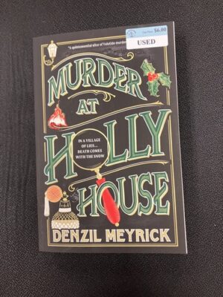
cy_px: 148
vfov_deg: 63.4
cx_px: 112
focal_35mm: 28
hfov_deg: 49.7
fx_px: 241
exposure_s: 1/60
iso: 250
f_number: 1.8
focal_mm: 3.99
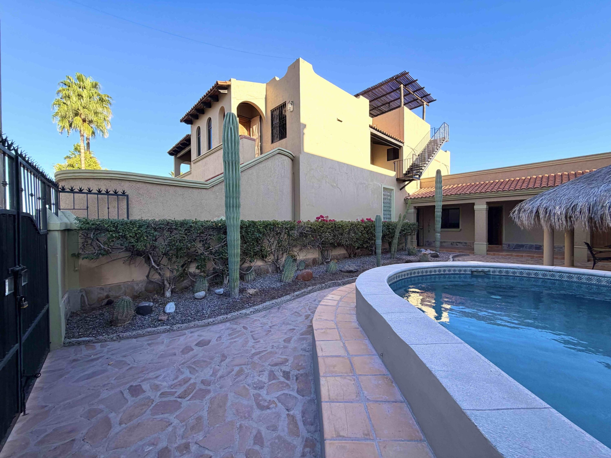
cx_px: 306
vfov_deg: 85.7
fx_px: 247
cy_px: 229
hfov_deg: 102.1
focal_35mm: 14
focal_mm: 2.22
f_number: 2.2
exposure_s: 1/502
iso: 50
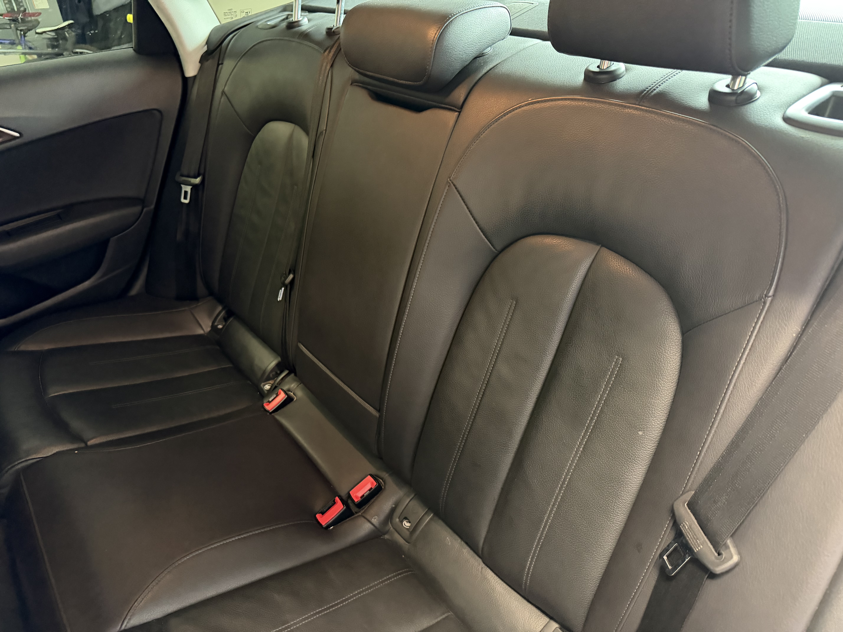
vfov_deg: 56.8
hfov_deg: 71.6
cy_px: 316
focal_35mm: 24
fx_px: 584
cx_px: 422
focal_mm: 6.76
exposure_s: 1/30
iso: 1000
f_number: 1.78
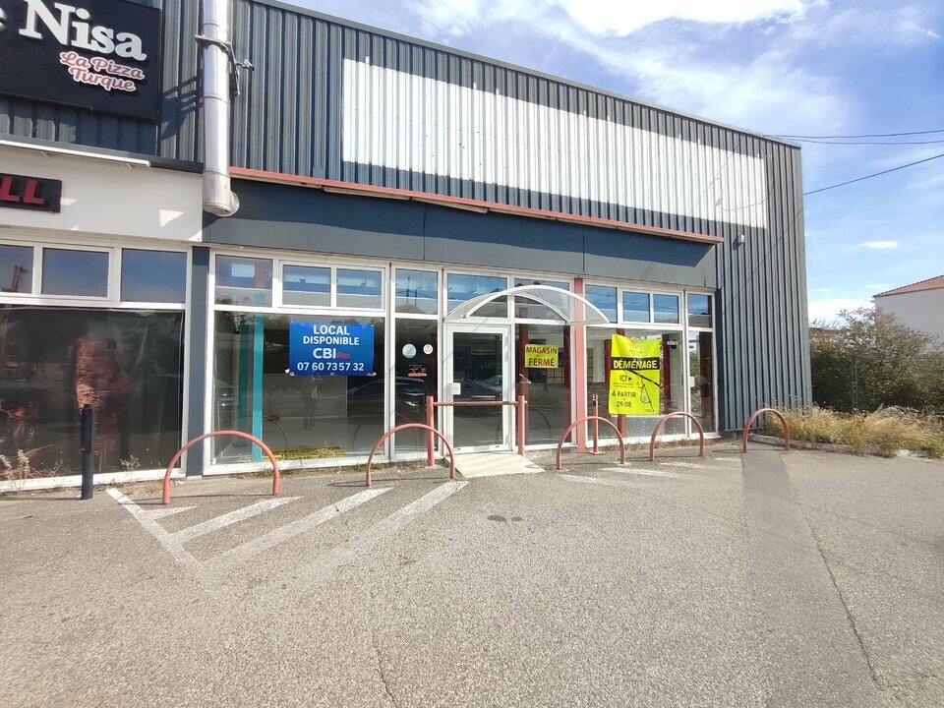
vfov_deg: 89.9
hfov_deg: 106.2
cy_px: 354
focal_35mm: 13
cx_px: 472
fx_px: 355
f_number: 2.2
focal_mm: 1.66
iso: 50
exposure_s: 1/836
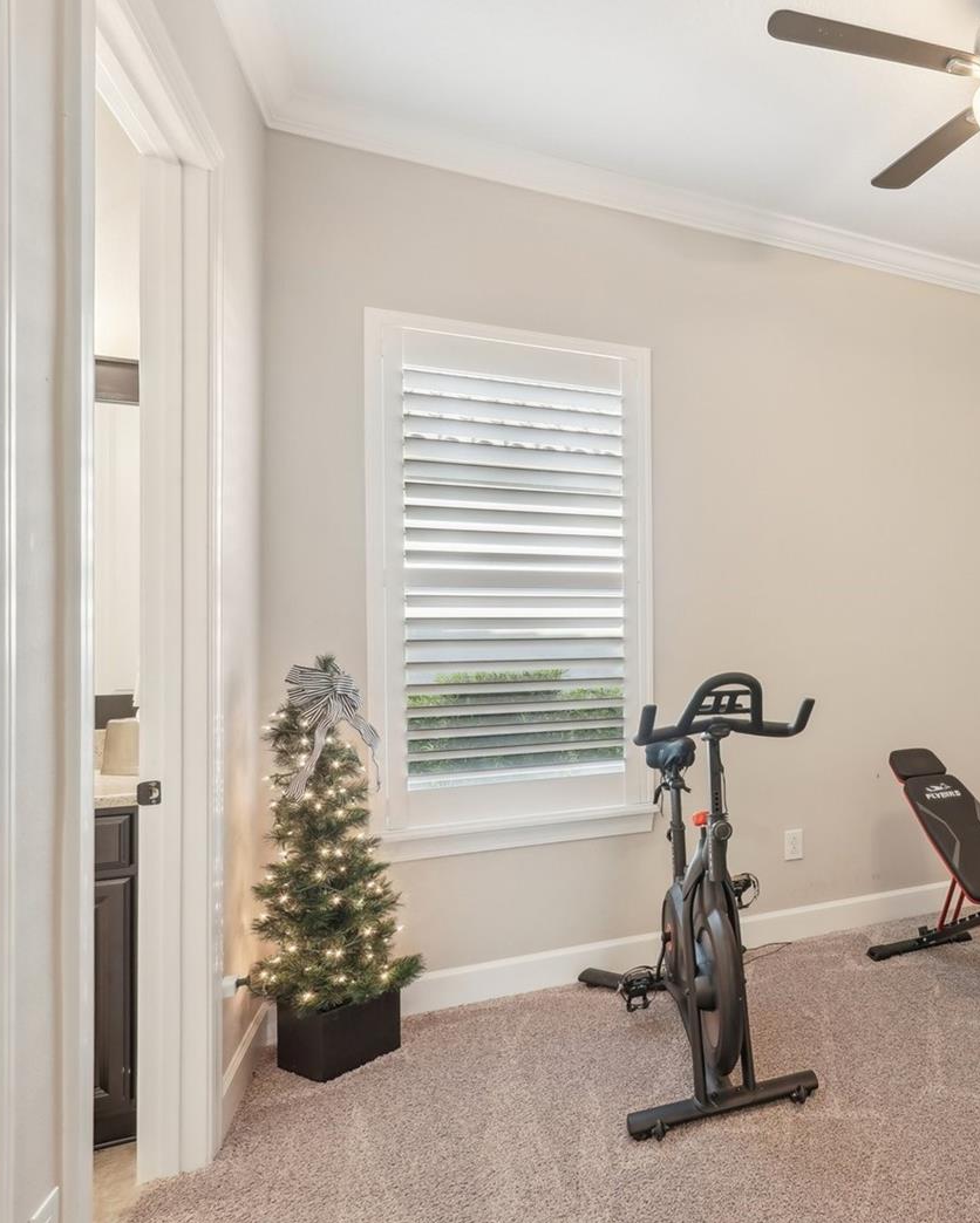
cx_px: 927
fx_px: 833
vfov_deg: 72.6
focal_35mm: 23
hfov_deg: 51.7
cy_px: 604
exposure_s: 1/5
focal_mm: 16
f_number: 8
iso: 400
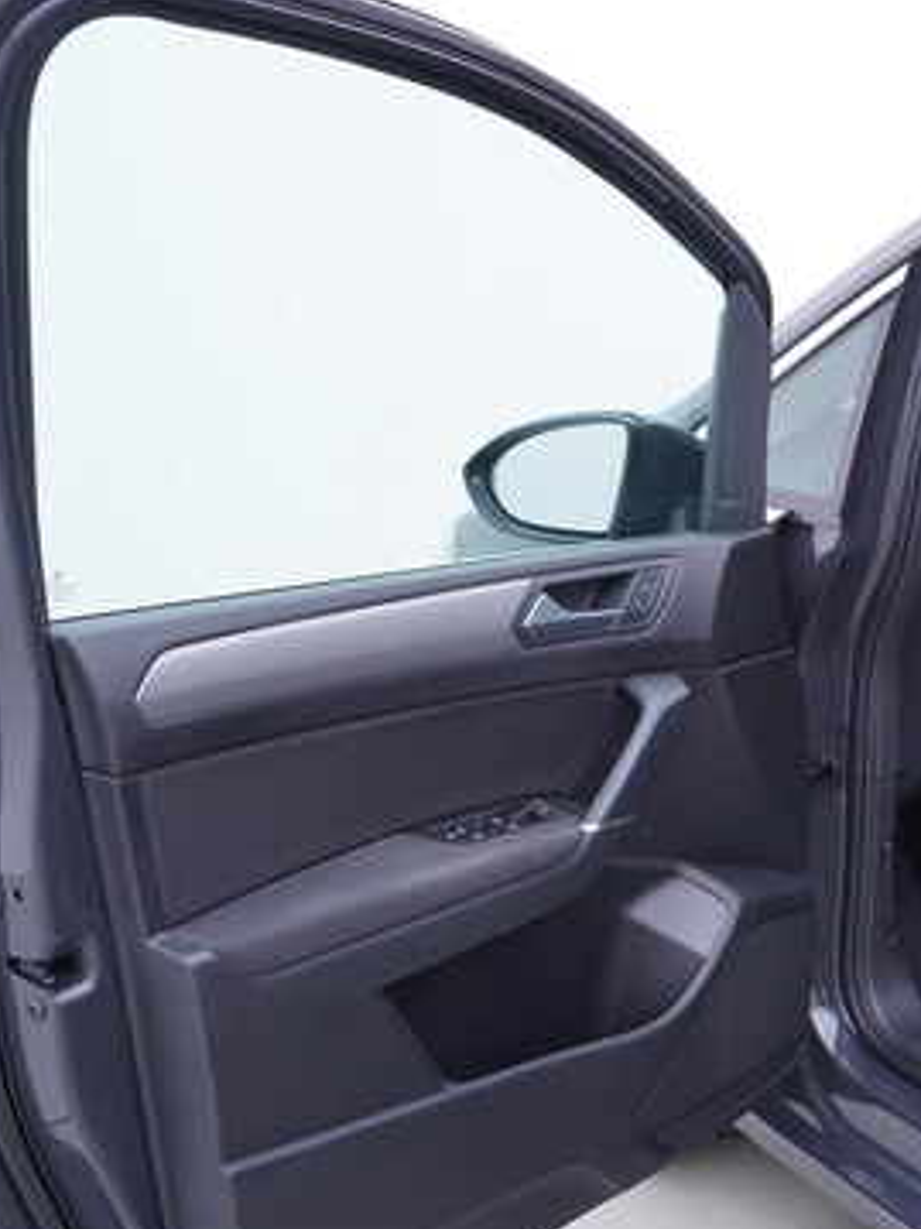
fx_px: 1881
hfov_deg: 26.8
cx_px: 777
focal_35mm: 53
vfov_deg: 36.2
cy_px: 621
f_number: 3.2
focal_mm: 24
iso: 125
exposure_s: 1/50
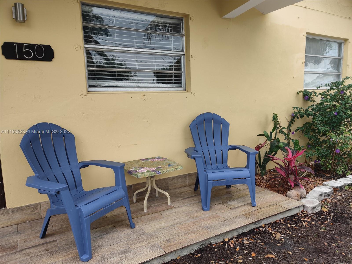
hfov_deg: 65.3
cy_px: 132
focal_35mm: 27
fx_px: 275
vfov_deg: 51.4
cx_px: 176
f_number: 1.65
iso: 125
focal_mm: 4.75
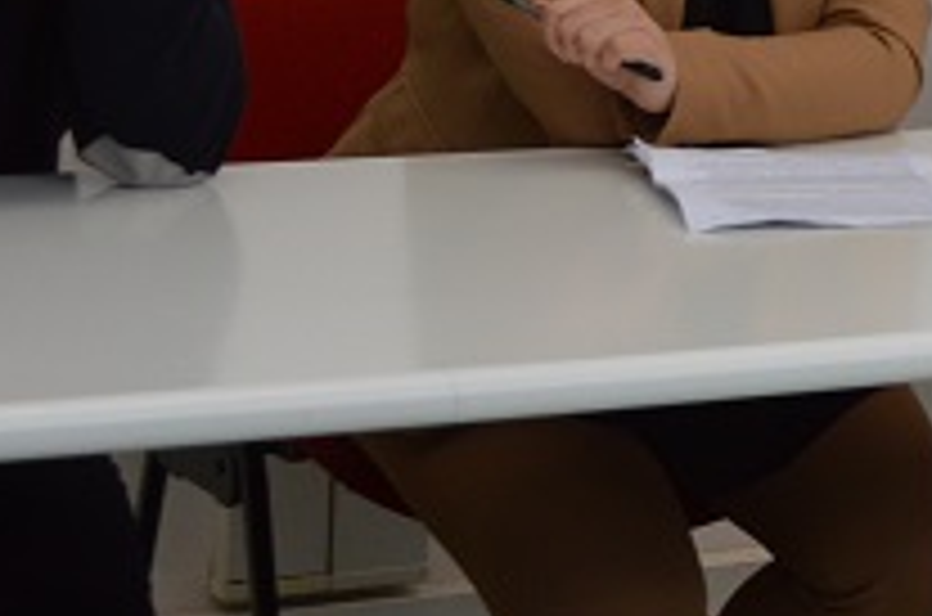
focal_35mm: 137
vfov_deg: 9.5
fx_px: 3543
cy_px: -423
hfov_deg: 14.1
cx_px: 1351
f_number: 3.8
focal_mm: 21
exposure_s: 1/60
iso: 400
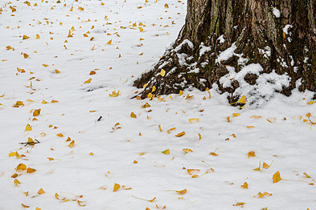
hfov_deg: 17.1
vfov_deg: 11.4
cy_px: 140
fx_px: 1053
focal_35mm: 120
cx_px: 180
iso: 400
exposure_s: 1/160
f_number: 14
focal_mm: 68
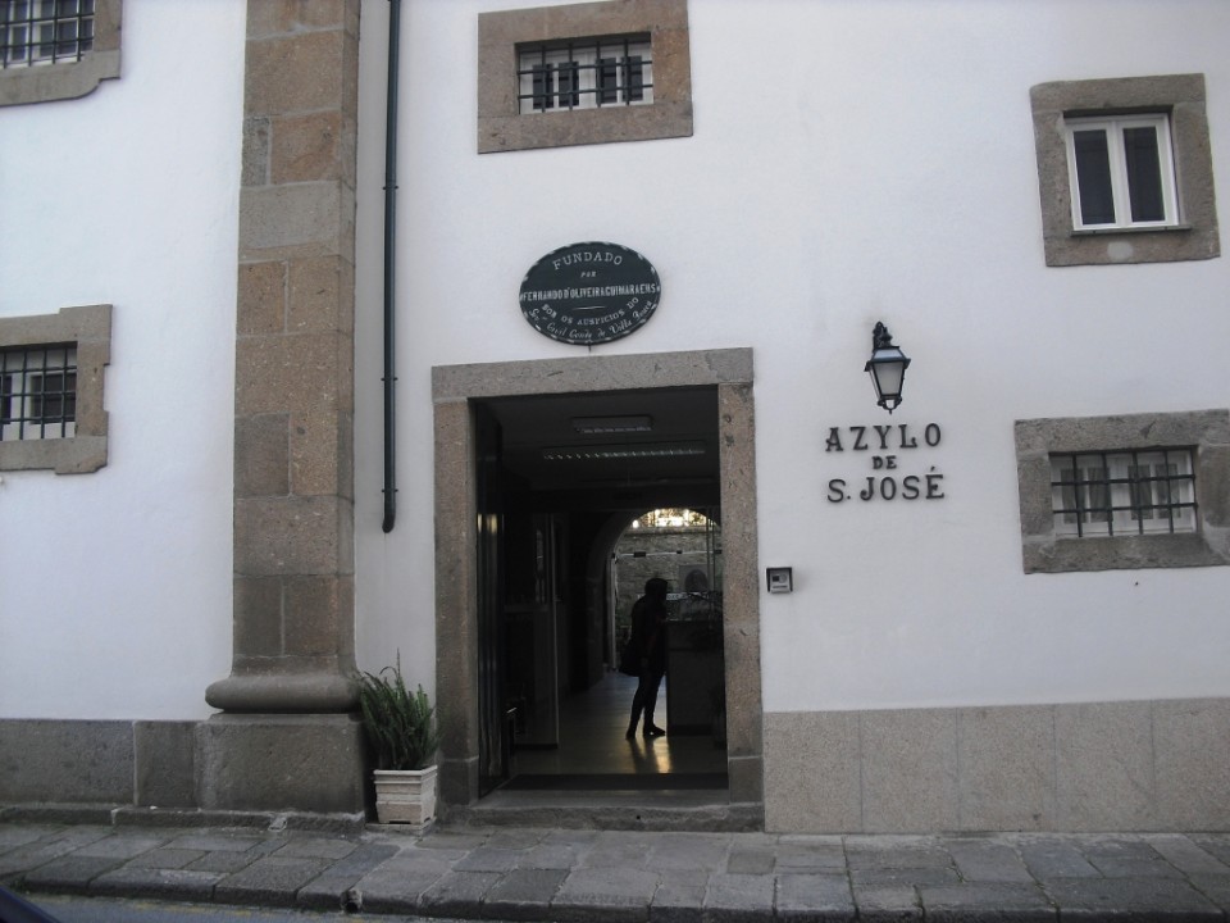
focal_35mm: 36
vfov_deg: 39.7
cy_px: 462
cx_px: 615
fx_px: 1279
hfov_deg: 51.4
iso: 100
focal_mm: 6.3
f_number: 3.1
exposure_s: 1/100
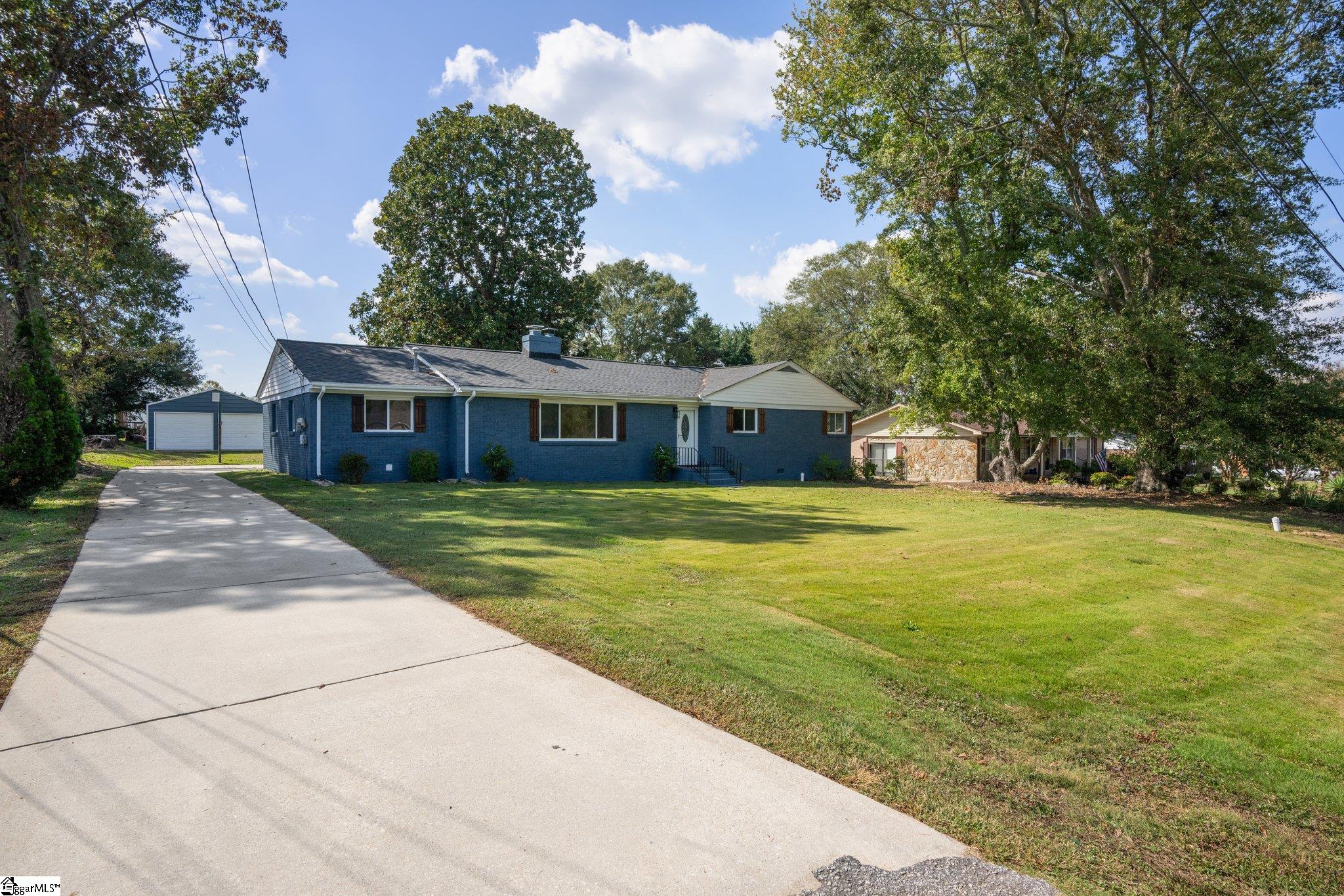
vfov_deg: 67.4
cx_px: 672
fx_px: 672
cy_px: 448
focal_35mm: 18
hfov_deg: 90.0
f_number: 8
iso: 250
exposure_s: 1/800
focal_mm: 18
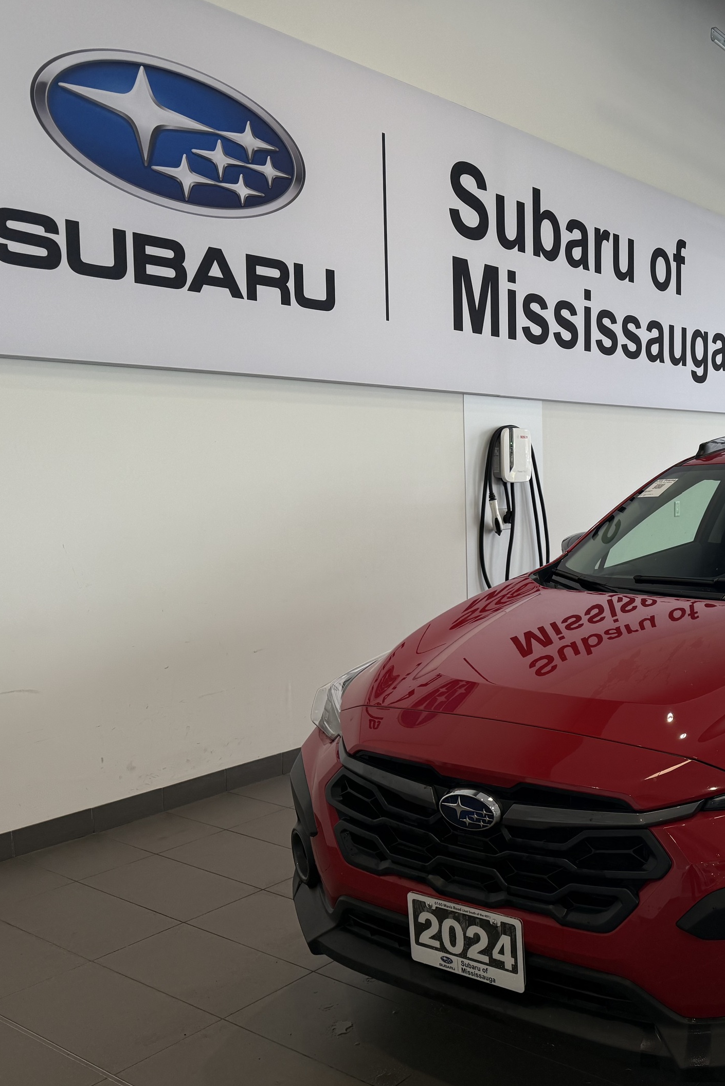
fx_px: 1027
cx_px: 644
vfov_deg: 55.8
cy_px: 545
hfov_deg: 36.6
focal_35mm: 34
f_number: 1.78
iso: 100
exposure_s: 1/412
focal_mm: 6.76
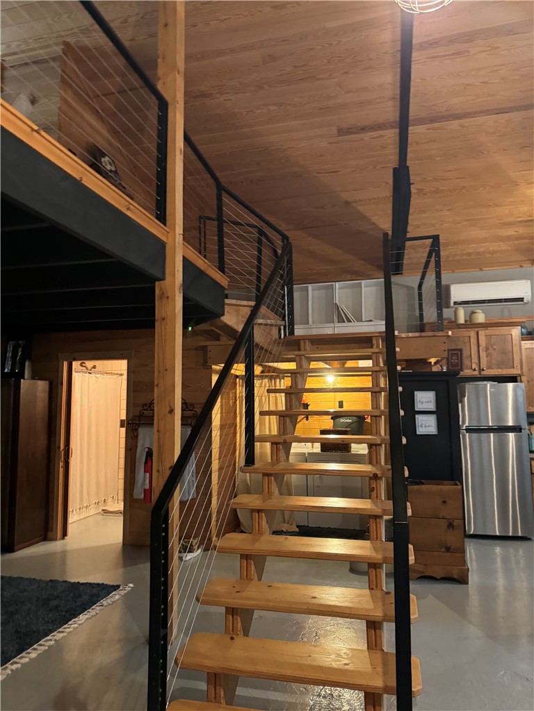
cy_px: 356
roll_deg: +0.6
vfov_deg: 71.6
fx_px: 494
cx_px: 267
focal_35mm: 24
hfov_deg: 56.8
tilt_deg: +6.4
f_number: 1.78
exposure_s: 1/30
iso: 800
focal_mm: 6.76
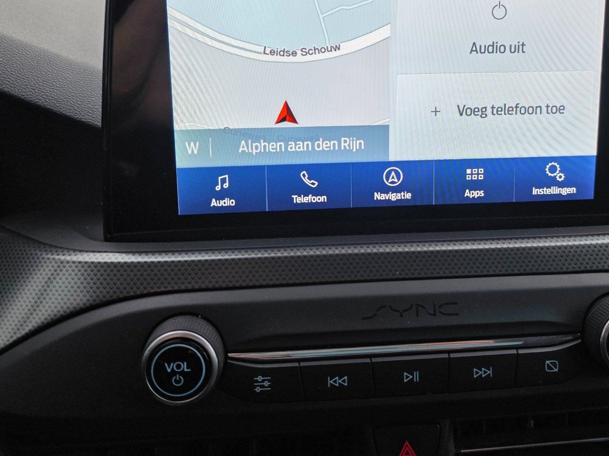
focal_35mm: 36
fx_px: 633
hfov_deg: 51.0
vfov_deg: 39.0
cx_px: 370
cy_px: 139
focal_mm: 6.3
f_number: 1.7
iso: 64
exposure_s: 1/180
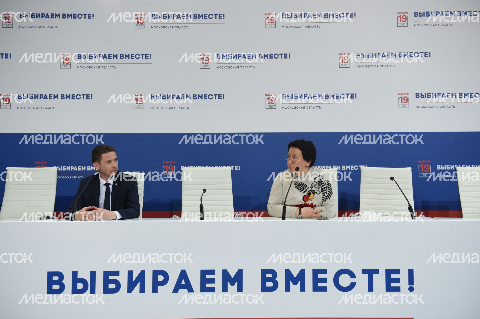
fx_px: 480
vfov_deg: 36.8
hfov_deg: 53.2
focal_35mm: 36
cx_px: 240
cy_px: 160
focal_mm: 36
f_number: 4
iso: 4000
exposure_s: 1/400
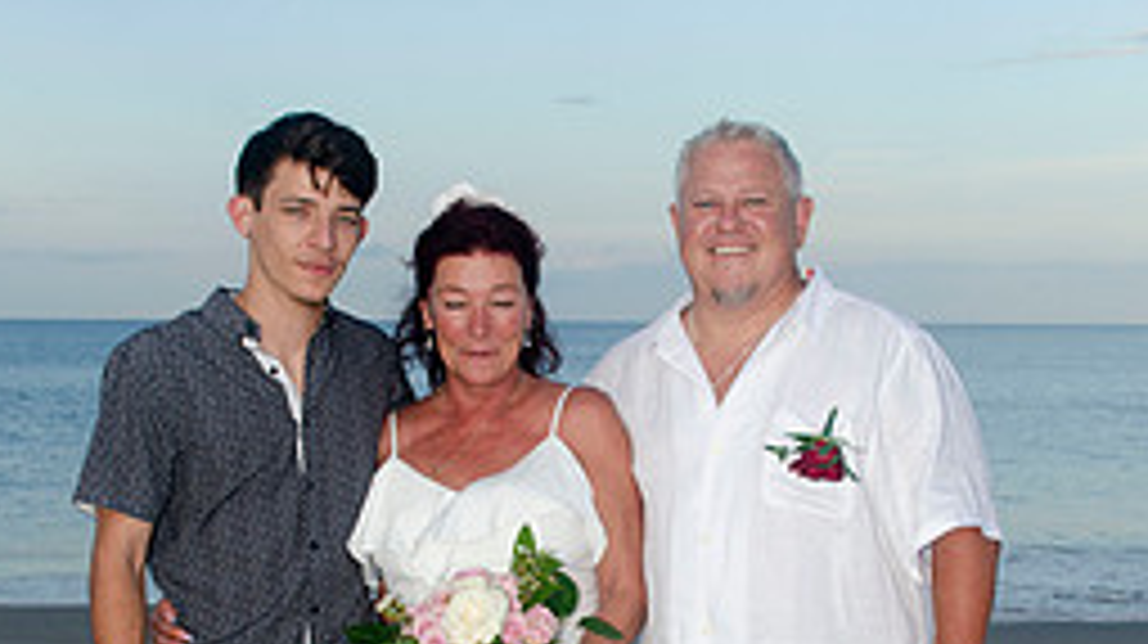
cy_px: 567
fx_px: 2190
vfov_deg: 16.5
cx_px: 536
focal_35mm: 72
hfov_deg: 29.4
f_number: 6.3
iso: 200
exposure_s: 1/250
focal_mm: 26
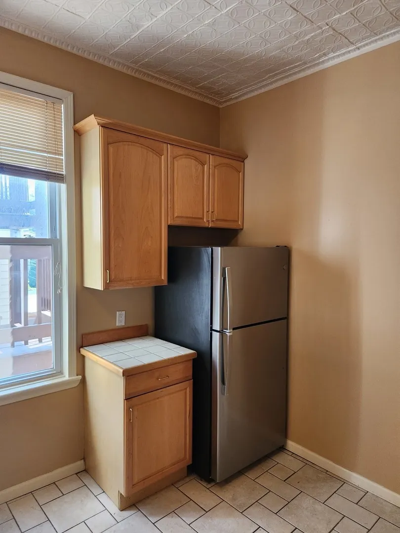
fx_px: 354
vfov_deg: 73.9
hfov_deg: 58.9
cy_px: 266
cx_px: 200
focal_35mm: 23
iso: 320
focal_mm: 5.4
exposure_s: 1/120
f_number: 1.8
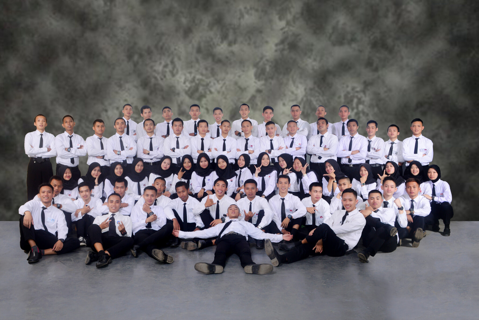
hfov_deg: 58.7
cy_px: 160
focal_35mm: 32
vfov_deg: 41.1
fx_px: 426
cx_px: 240
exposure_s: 1/100
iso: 500
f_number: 8
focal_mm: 32
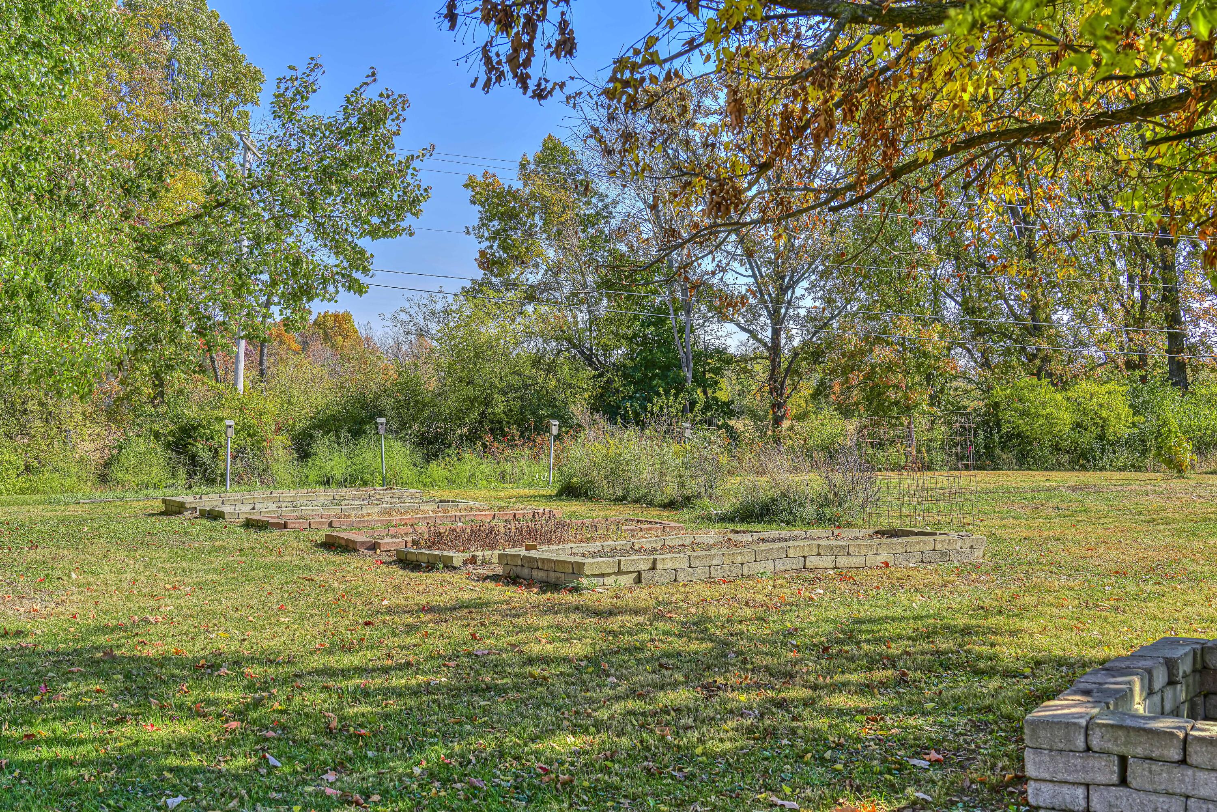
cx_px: 608
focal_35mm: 43
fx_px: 1454
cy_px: 406
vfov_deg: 31.2
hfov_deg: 45.4
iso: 100
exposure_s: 1/100
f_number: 10
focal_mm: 43
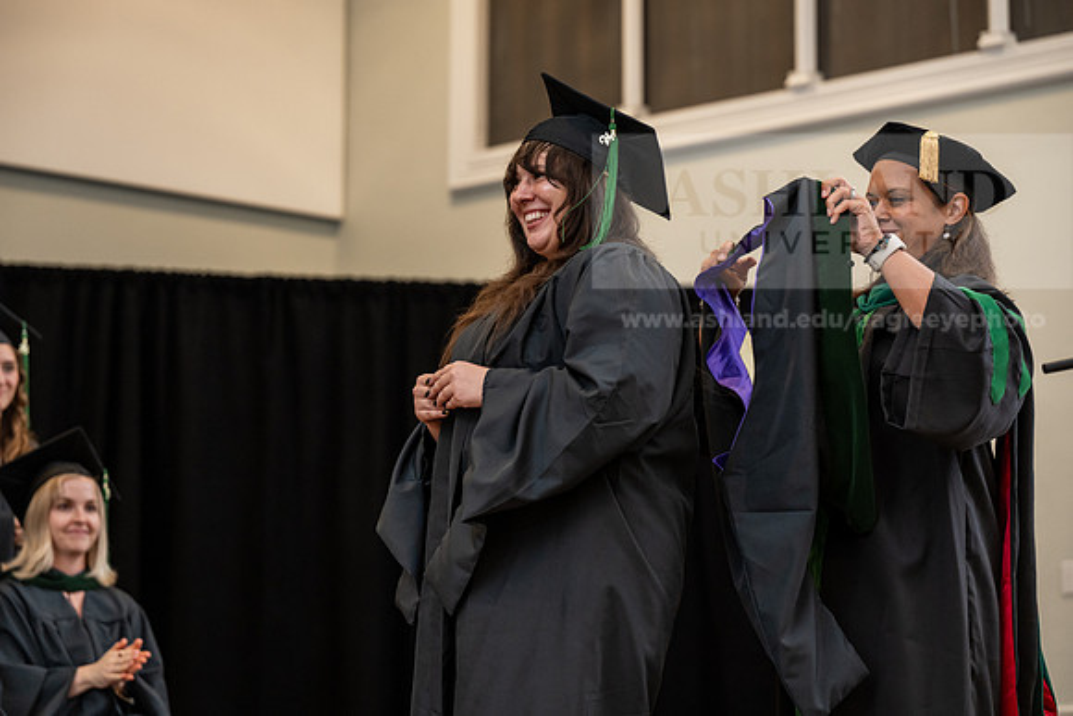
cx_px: 536
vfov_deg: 14.6
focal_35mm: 94
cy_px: 358
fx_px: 2802
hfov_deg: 21.7
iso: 1600
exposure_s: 1/200
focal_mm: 94
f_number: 3.5
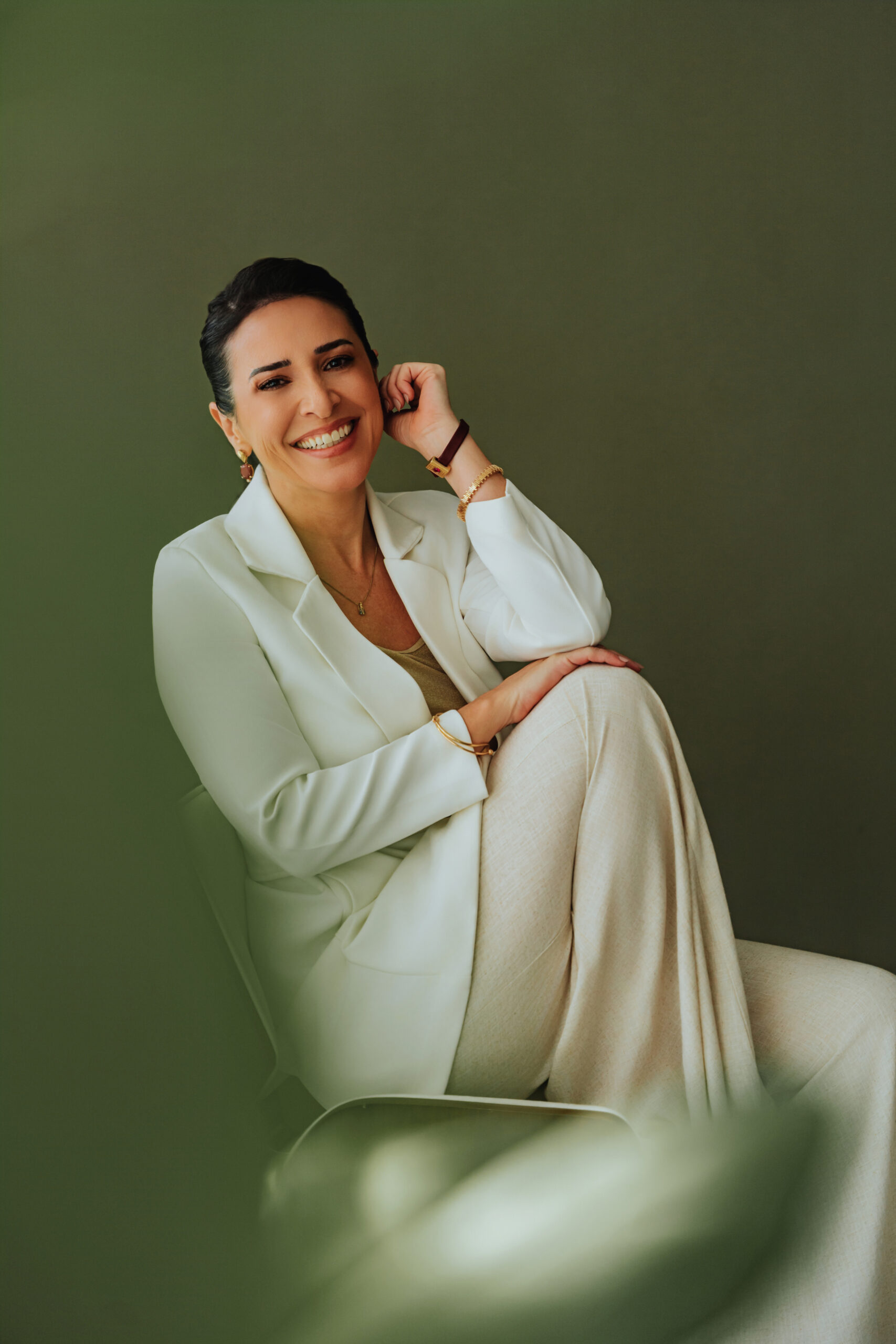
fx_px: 2613
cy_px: 672
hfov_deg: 19.5
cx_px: 448
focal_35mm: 70
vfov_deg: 28.8
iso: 500
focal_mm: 70
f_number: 2.8
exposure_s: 1/160
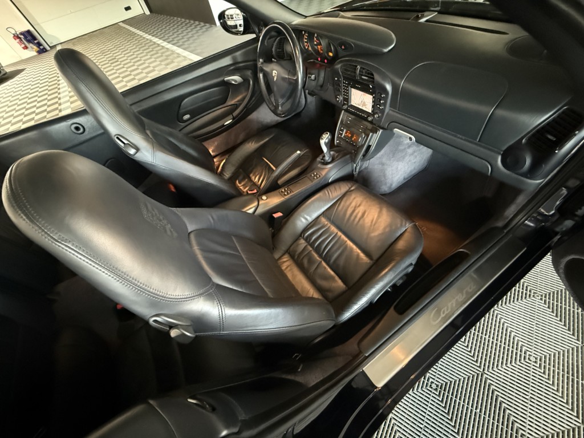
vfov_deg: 85.7
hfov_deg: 102.1
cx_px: 292
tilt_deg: -50.4
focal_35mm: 14
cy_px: 219
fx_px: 236
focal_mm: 2.22
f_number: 2.2
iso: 1600
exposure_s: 1/25
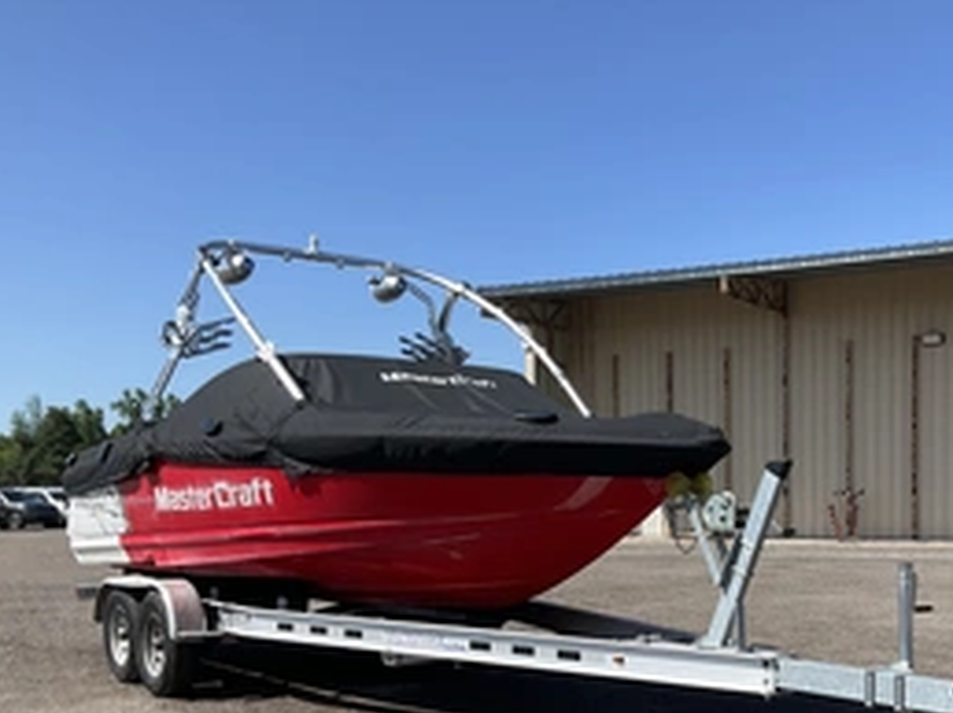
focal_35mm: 45
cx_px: 628
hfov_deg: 41.6
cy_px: 543
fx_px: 1238
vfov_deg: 31.5
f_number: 1.8
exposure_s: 1/1451
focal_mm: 3
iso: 25
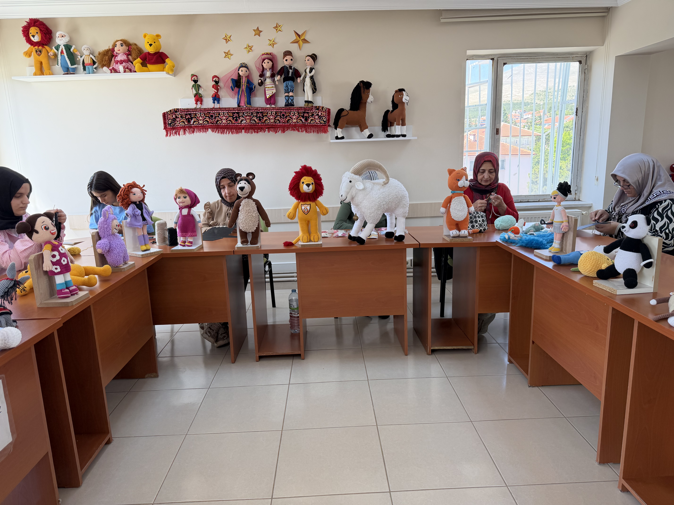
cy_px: 252
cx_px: 337
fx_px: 467
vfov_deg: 56.8
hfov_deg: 71.6
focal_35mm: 24
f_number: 1.78
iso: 80
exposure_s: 1/221
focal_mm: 6.76
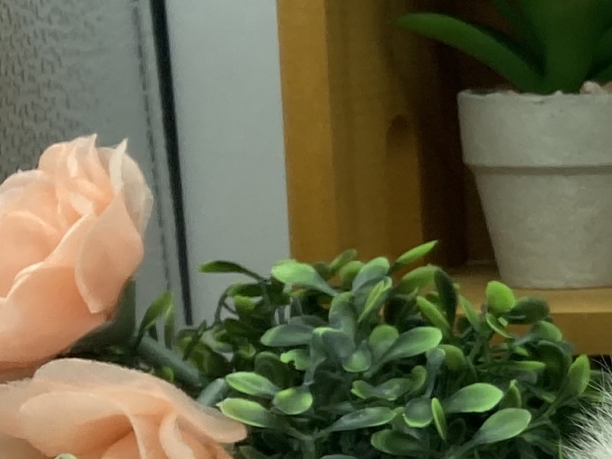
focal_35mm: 148
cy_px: 272
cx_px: 1335
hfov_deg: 11.6
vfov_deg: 10.0
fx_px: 2616
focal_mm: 3.99
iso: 20
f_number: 1.8
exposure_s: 1/666
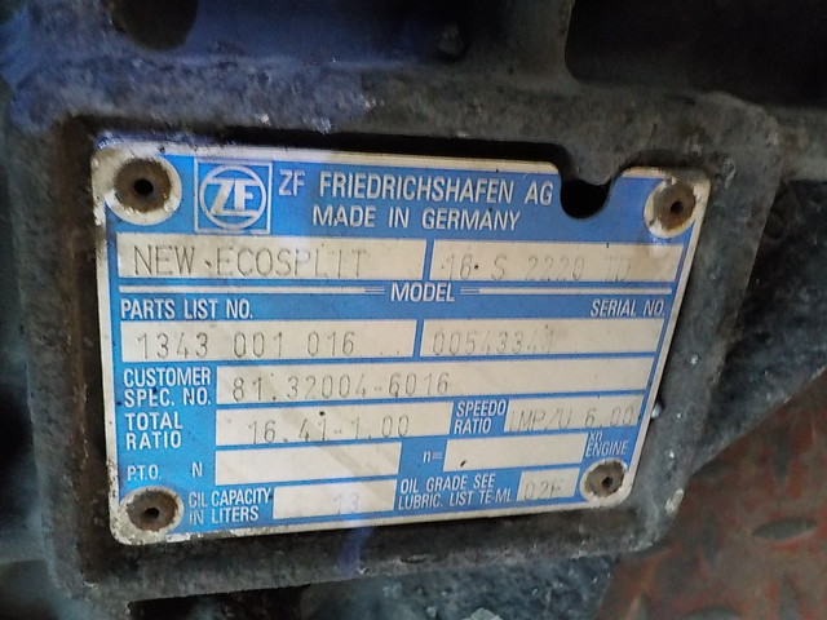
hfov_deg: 60.0
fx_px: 717
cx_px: 414
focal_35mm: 30
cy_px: 310
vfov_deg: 46.8
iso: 800
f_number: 3.3
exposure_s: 1/10
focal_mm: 4.1
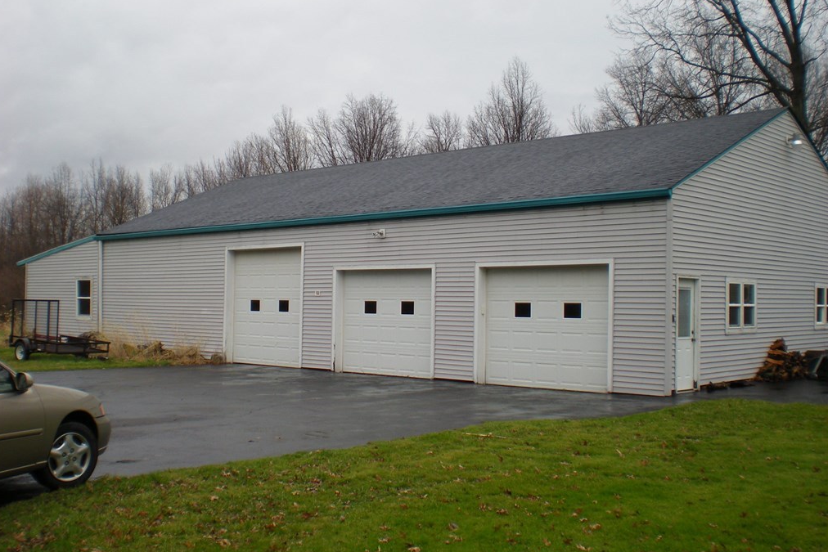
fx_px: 920
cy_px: 271
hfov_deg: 48.5
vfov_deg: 33.4
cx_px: 410
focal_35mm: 40
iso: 64
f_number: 4.6
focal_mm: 6.3
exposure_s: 1/156
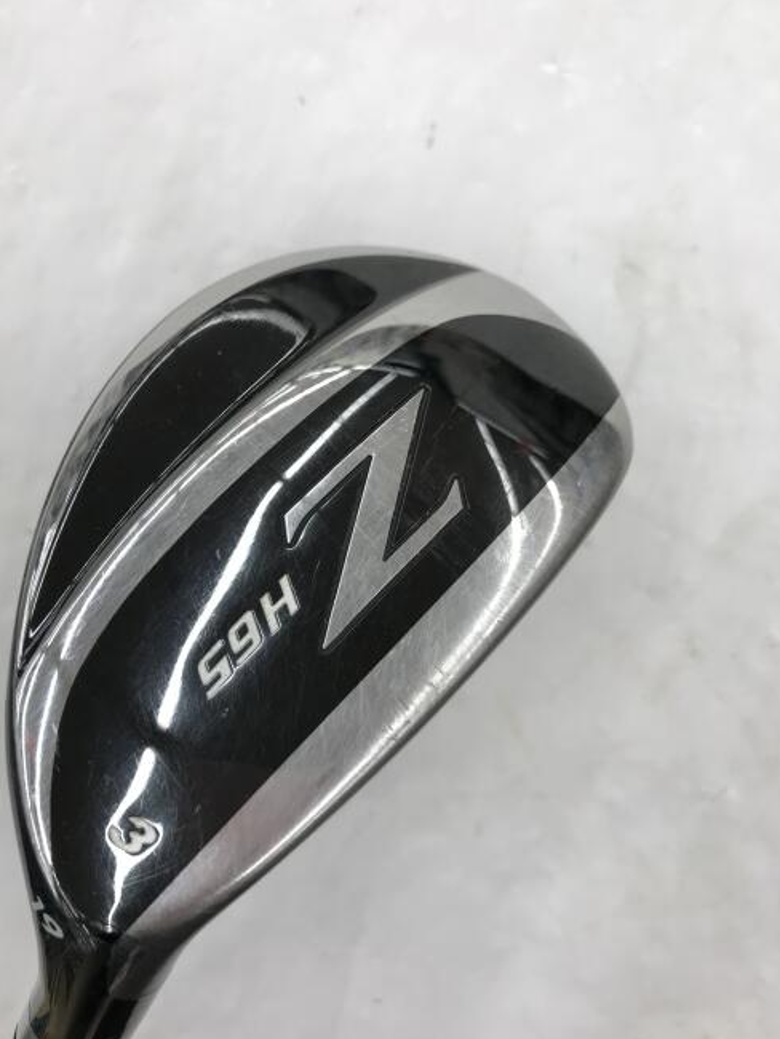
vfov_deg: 58.3
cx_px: 353
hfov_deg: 45.4
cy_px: 521
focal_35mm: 31
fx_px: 931
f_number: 1.8
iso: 40
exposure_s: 1/120
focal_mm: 3.99
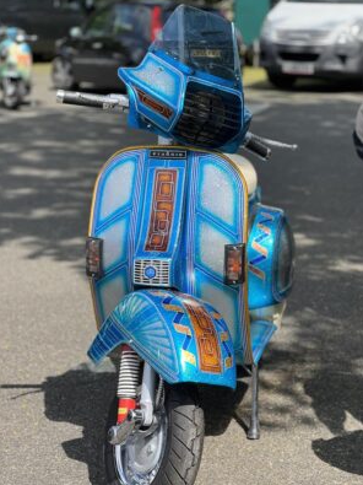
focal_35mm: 78
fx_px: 1091
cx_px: 182
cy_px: 242
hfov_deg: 18.9
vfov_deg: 25.0
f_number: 2.8
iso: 32
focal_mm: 9
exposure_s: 1/394
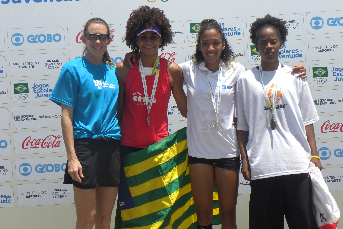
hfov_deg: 22.9
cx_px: 170
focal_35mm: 89
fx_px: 848
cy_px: 122
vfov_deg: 15.4
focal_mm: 15.1
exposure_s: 1/307
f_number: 6.3
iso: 64
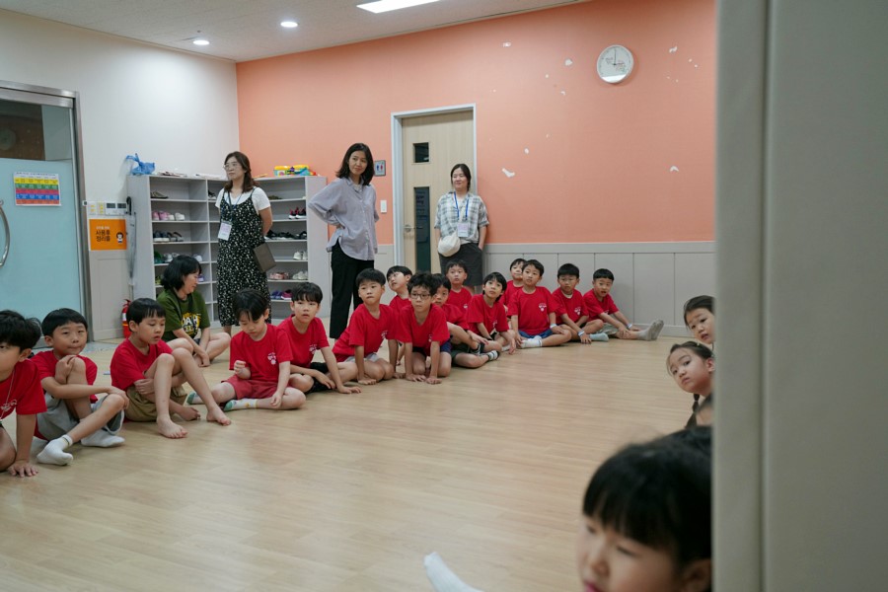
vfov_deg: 37.9
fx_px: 863
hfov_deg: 54.4
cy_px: 296
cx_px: 444
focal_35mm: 35
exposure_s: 1/160
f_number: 4
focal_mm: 35
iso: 1600
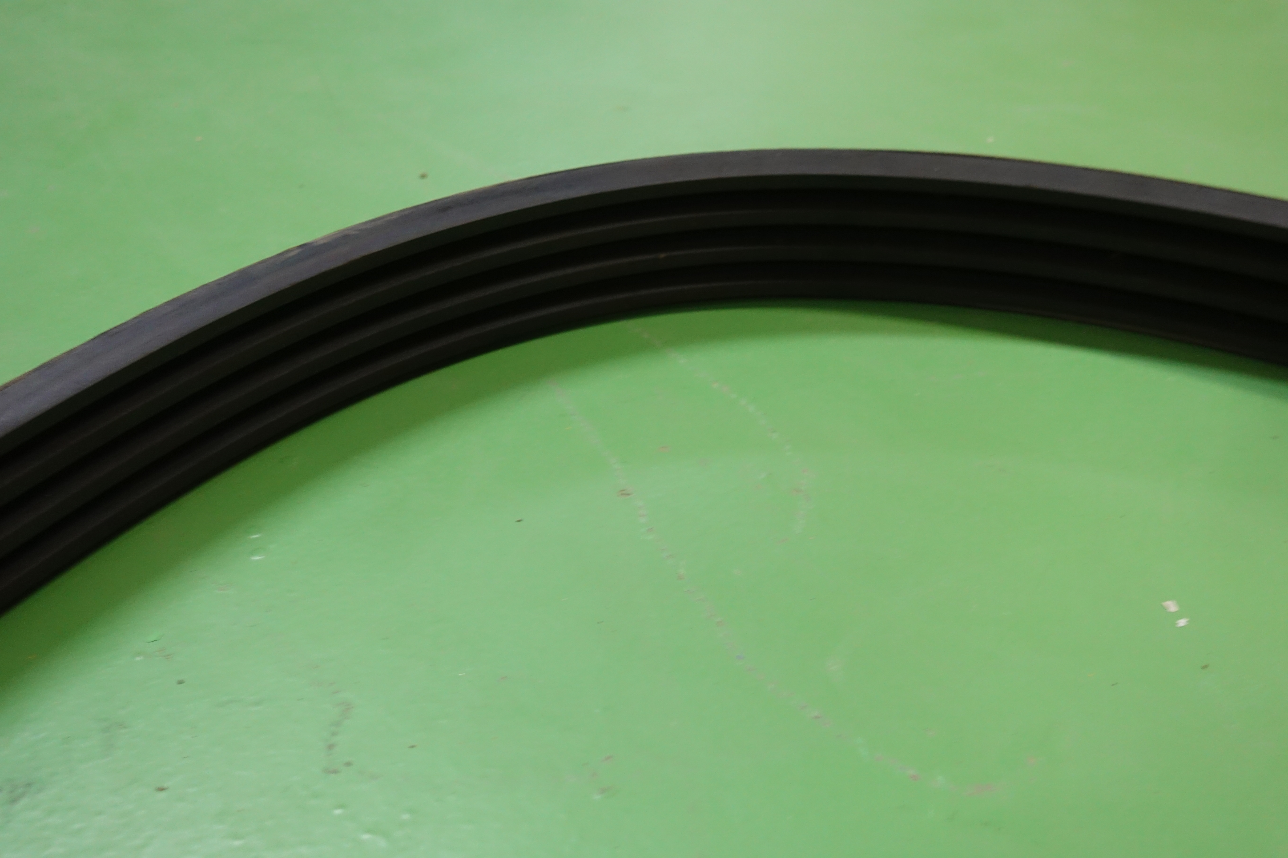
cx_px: 644
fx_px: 1324
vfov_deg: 35.9
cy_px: 429
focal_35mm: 37
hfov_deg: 51.9
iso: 800
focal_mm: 13.53
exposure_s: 1/20
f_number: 2.8
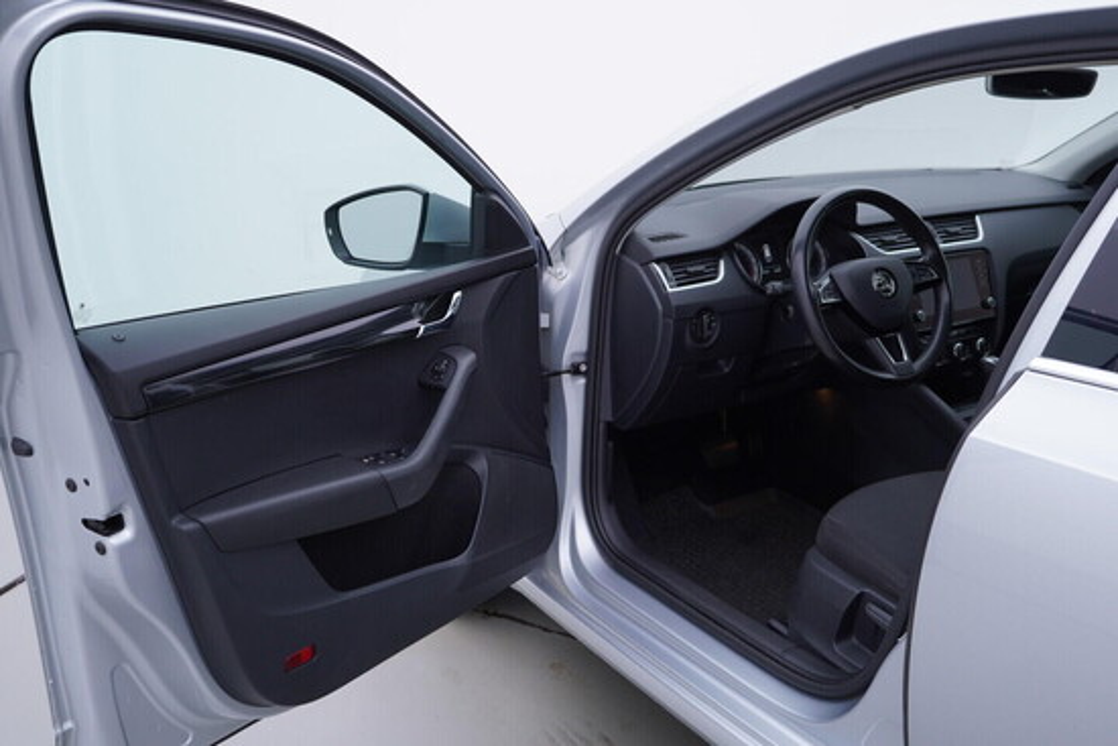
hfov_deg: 53.1
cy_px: 373
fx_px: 1118
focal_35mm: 36
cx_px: 559
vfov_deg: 36.9
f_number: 3.5
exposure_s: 1/60
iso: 125
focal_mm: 24
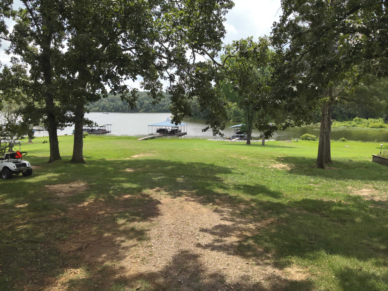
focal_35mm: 24
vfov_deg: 56.8
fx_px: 269
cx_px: 194
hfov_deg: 71.6
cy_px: 146
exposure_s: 1/800
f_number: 2.8
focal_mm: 4.4
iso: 110
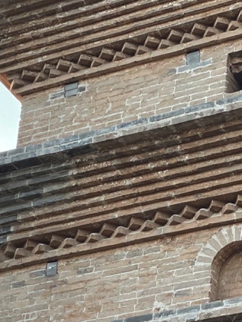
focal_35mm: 181
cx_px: 193
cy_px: 286
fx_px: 1687
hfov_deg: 8.2
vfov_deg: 10.9
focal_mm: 6
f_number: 2
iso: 25
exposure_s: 1/122
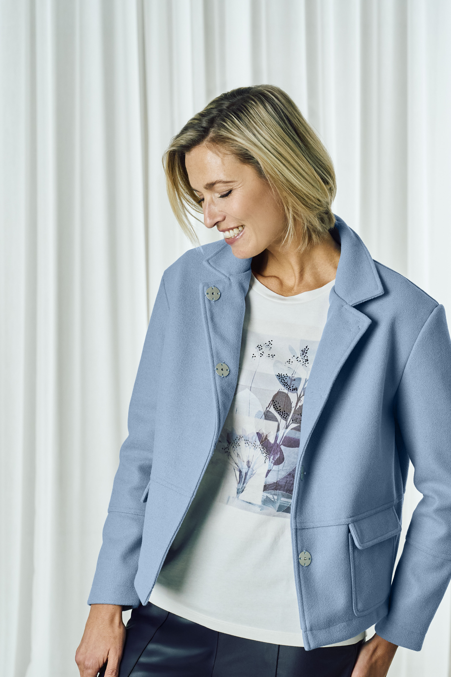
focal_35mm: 85
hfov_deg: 16.1
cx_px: 246
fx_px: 1597
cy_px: 403
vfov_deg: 23.9
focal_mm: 70
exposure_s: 1/250
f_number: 5.6
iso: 1600
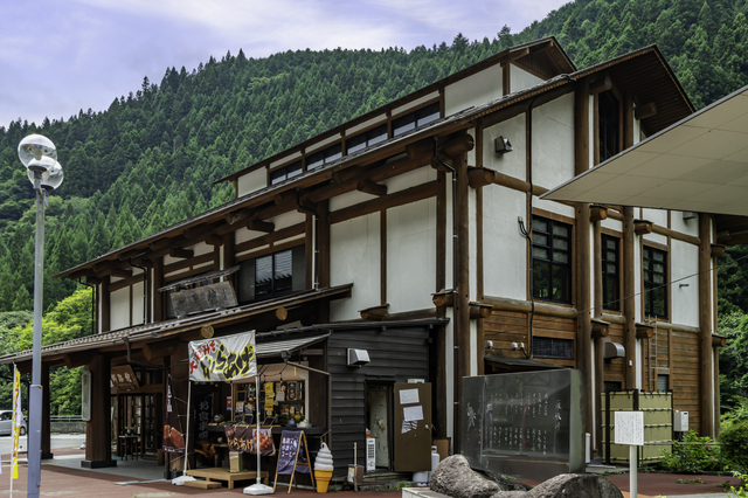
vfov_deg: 38.8
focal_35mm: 34
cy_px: 249
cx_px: 374
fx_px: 706
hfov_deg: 55.8
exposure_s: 1/1600
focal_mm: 34
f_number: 8
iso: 1250
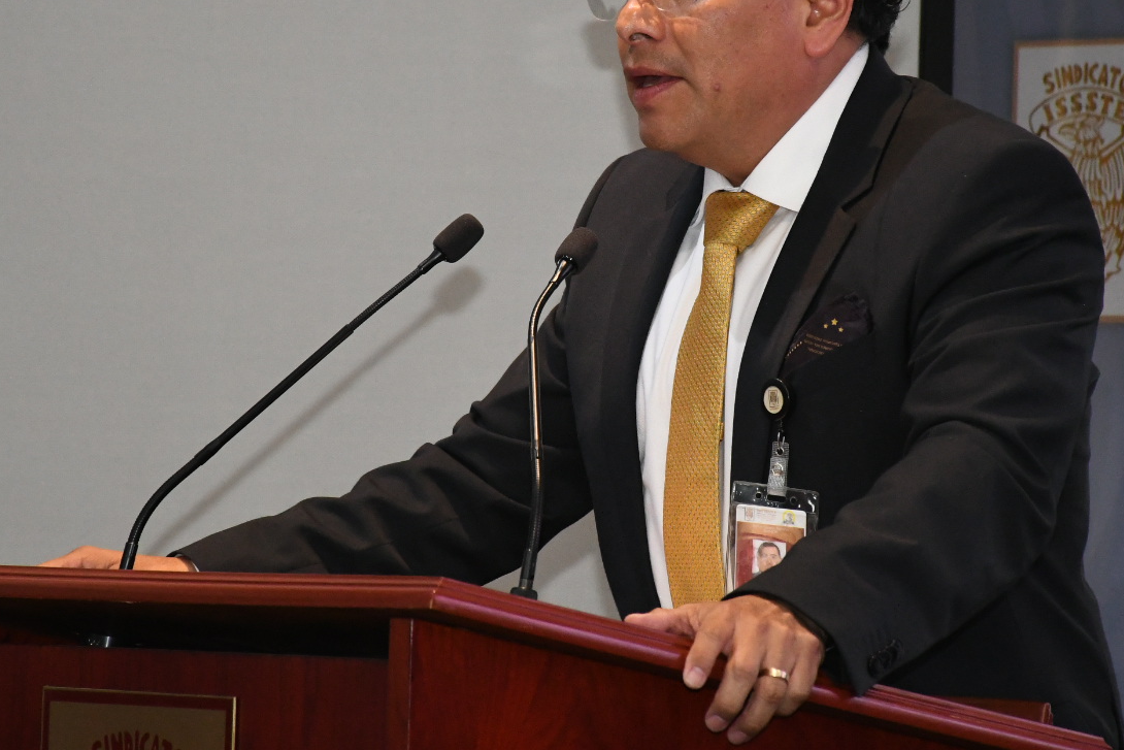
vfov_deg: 4.4
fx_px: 9742
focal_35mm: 312
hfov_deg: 6.6
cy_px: 251
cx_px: 597
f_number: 5.6
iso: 4000
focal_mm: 140
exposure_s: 1/125
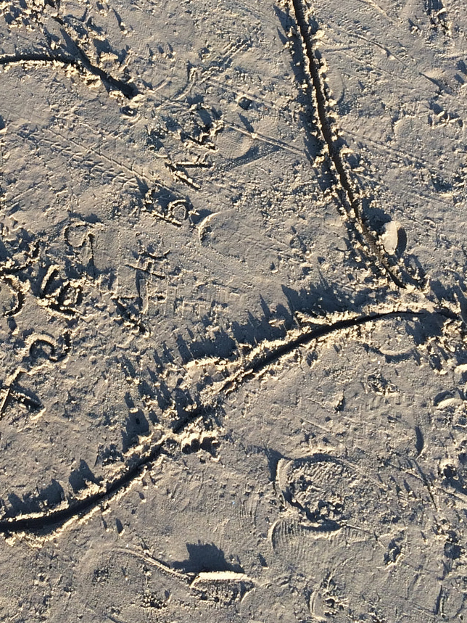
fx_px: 972
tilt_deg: -63.0
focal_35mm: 54
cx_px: 130
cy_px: 144
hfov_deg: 26.7
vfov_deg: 34.7
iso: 32
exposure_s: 1/471
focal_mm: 4.15
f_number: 2.2
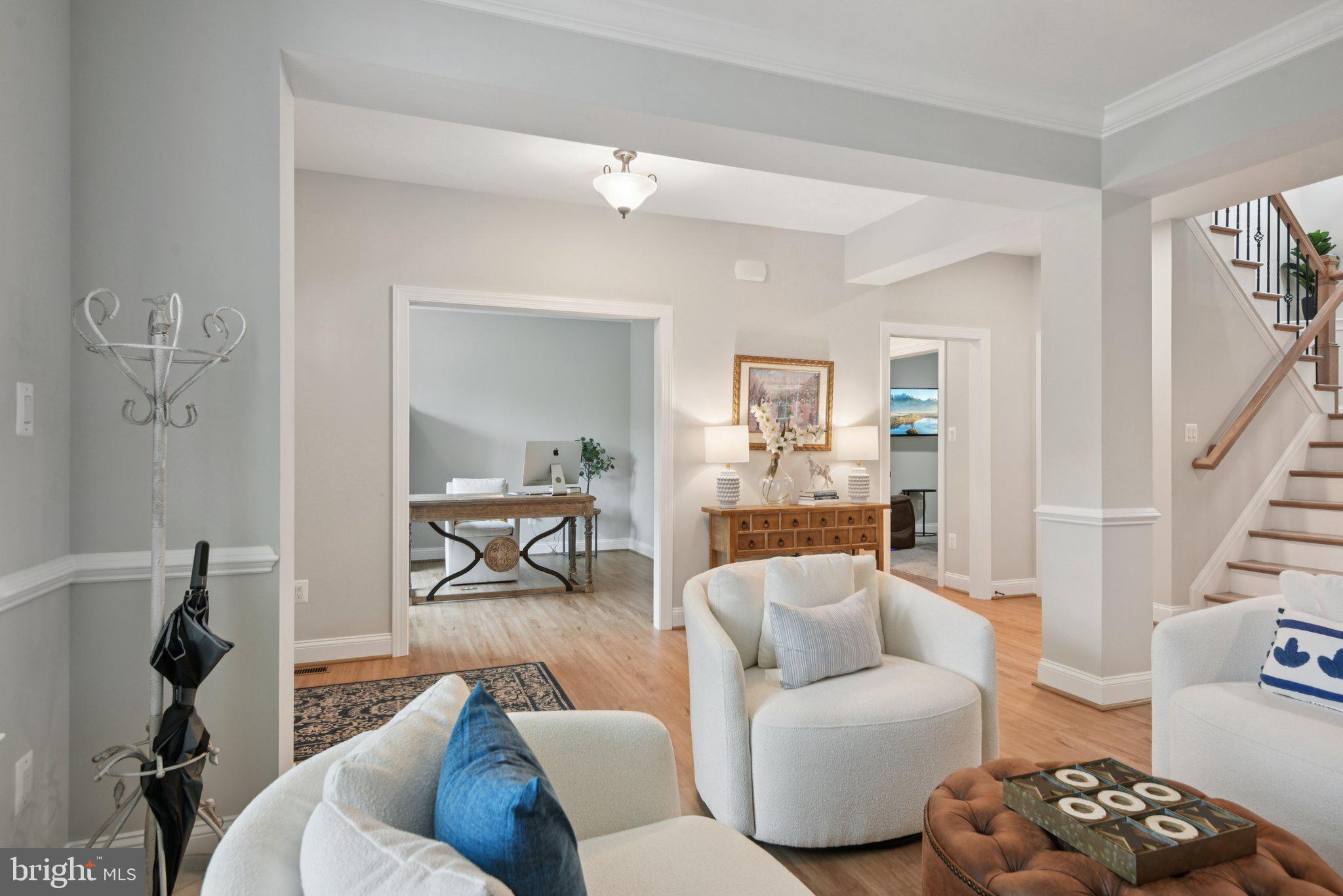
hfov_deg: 86.9
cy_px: 448
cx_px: 672
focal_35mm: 19
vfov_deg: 64.6
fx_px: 709
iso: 400
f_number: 8
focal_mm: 19
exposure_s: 1/13
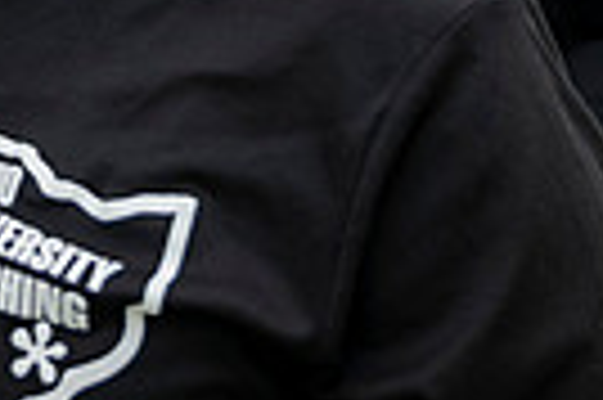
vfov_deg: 12.1
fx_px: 1740
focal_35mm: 104
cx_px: -22
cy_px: -312
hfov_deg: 19.0
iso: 80
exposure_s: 1/200
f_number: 4
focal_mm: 24
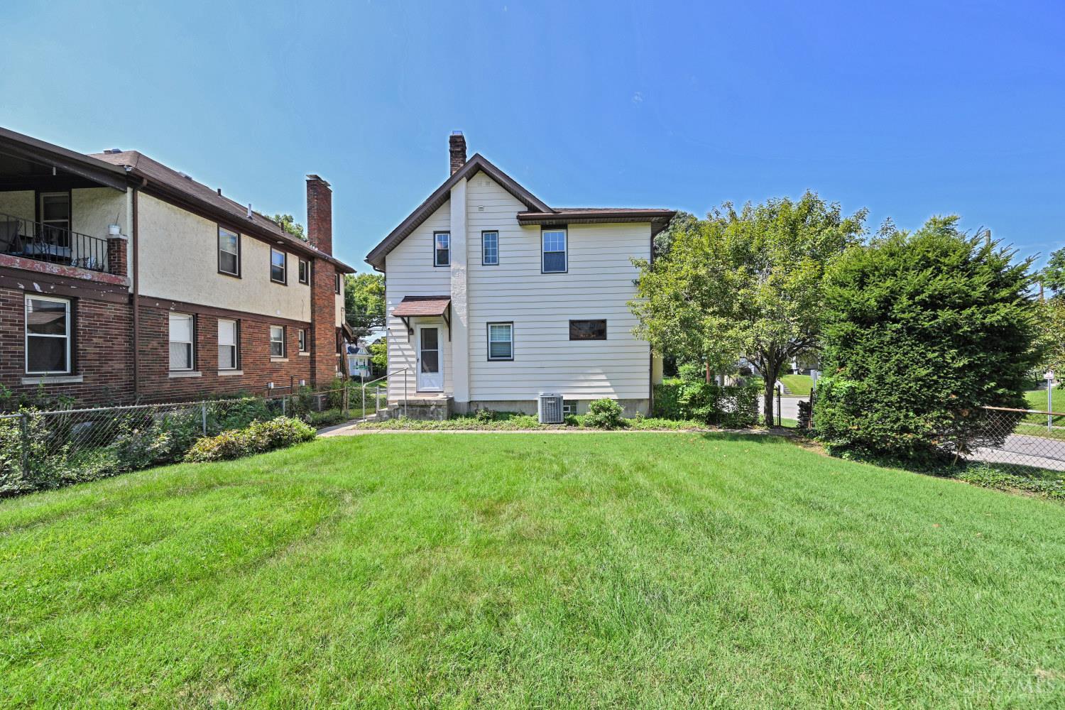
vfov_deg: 81.2
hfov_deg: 104.3
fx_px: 414
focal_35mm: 14
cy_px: 355
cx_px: 532
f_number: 6.3
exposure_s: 1/320
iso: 100
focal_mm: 14
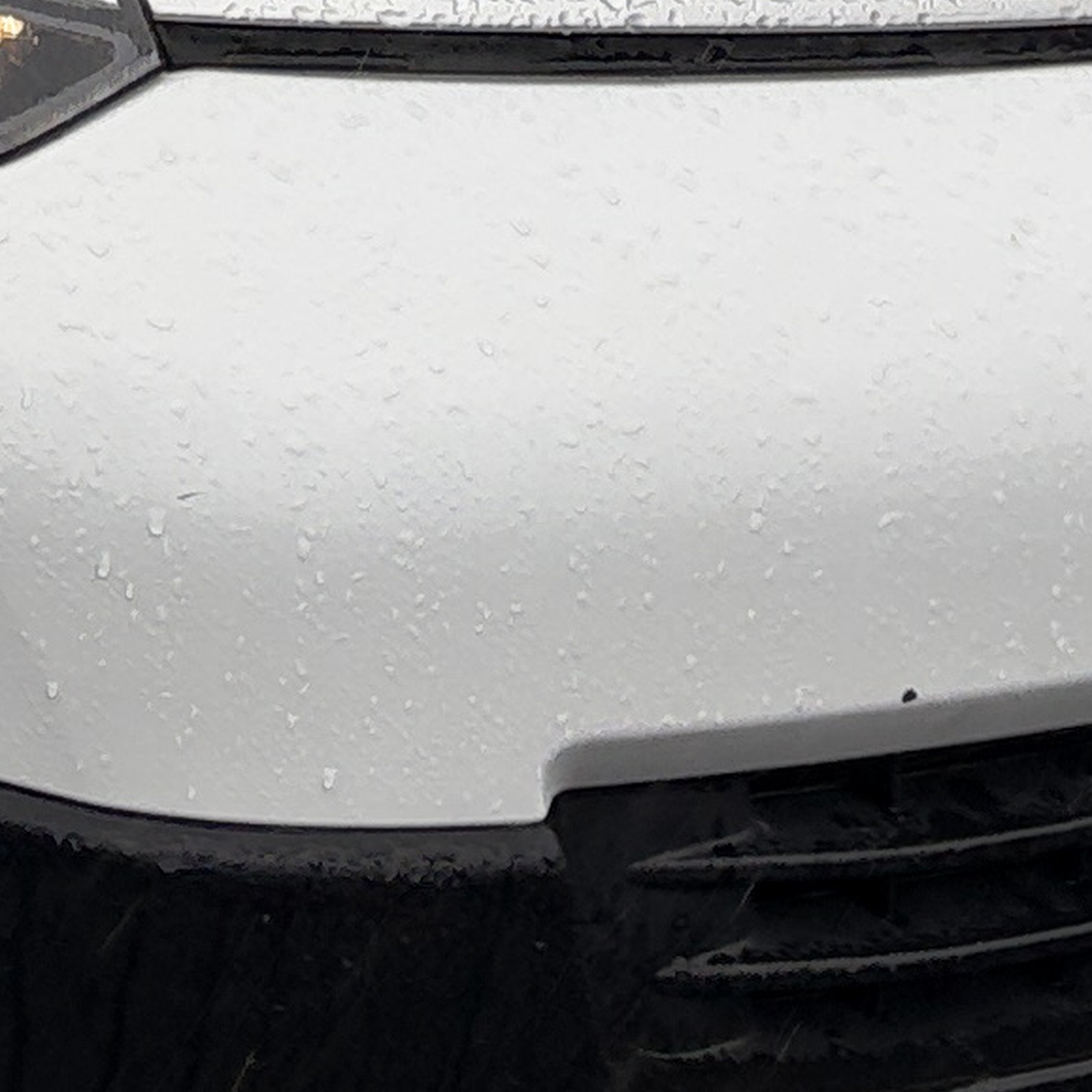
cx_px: -732
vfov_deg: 10.2
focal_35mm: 160
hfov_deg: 10.4
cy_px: -945
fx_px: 5710
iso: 40
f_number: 1.6
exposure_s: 1/309
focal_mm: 5.96
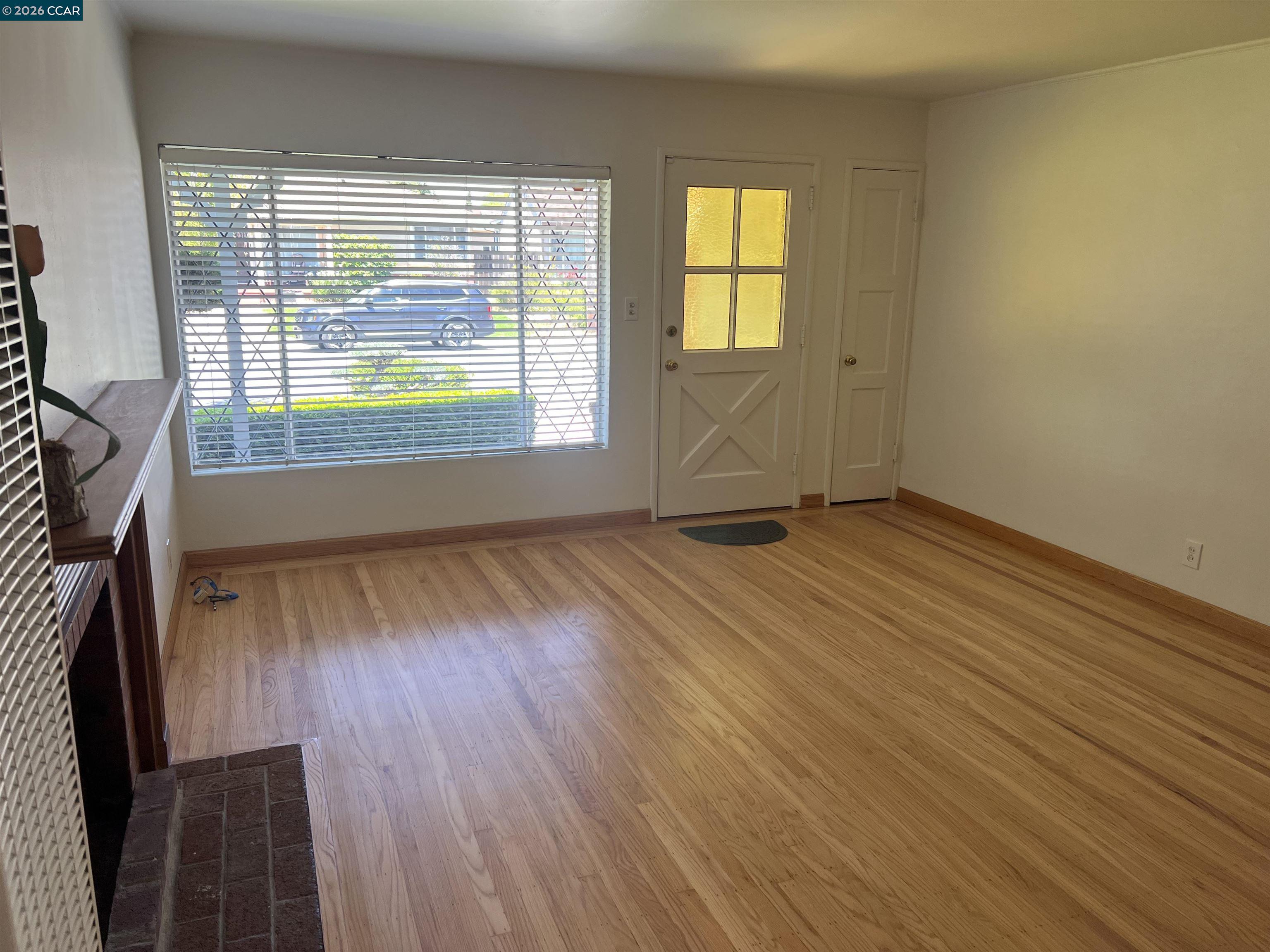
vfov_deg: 53.1
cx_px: 635
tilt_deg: -13.7
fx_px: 954
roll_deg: -0.7
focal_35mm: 26
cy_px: 476
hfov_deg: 67.3
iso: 64
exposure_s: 1/133
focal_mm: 5.7
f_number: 1.5
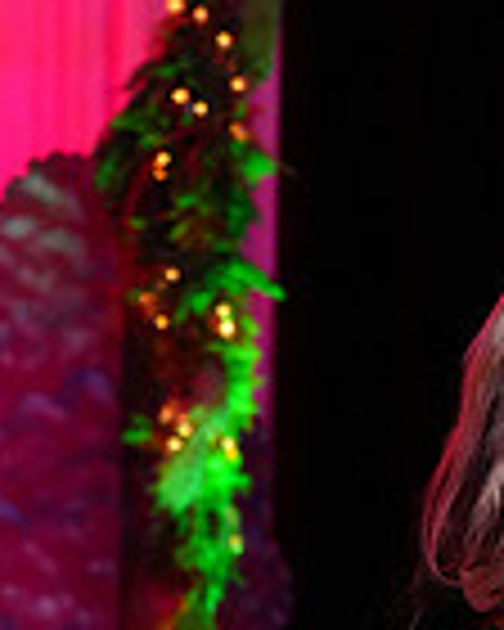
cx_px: 790
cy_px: 963
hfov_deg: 3.2
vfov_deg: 4.0
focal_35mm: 487
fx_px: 9080
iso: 2500
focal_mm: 125
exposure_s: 1/400
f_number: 4
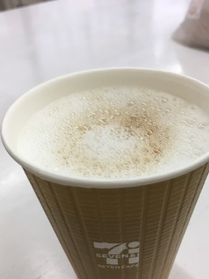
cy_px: 164
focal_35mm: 35
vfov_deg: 52.3
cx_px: 113
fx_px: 282
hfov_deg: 40.7
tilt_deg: -38.9
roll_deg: +4.7
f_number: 2.2
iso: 25
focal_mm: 4.15
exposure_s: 1/40
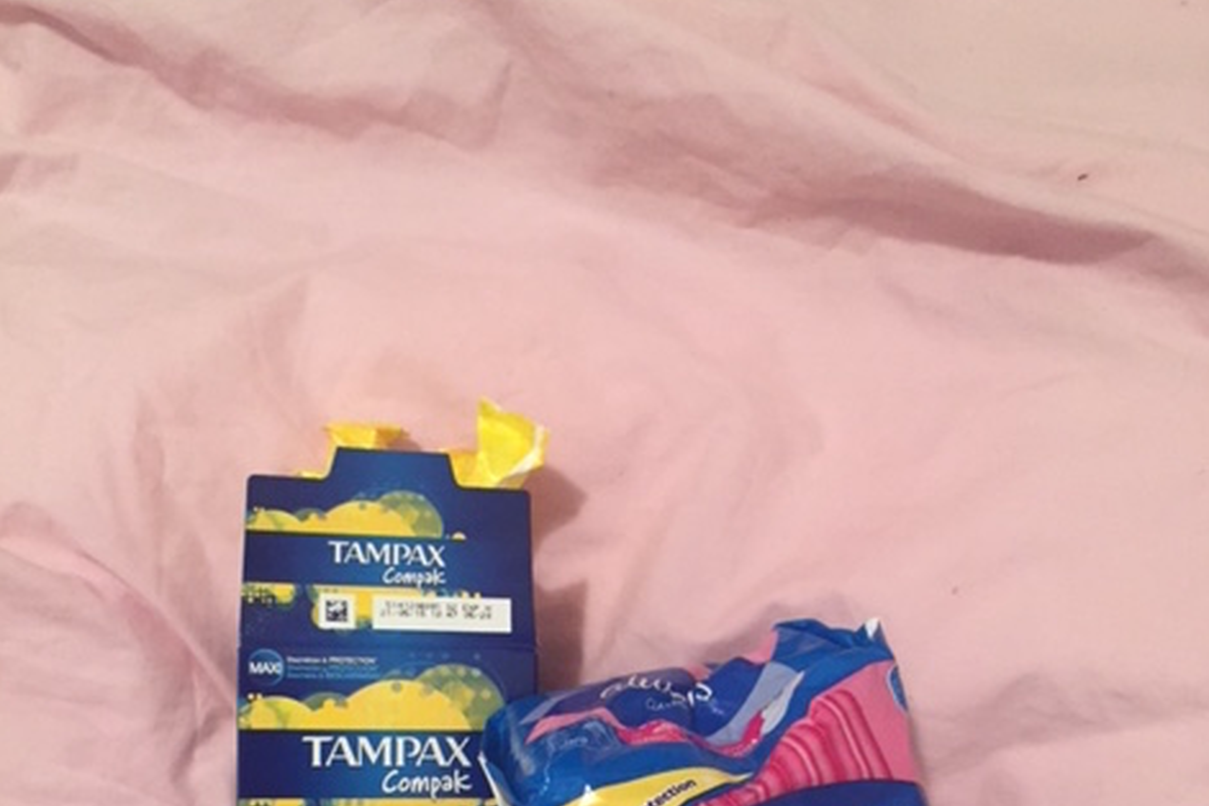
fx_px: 1377
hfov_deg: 47.4
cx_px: 606
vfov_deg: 31.0
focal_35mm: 41
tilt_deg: -70.5
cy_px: 742
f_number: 2.2
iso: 250
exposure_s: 1/25
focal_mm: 4.15
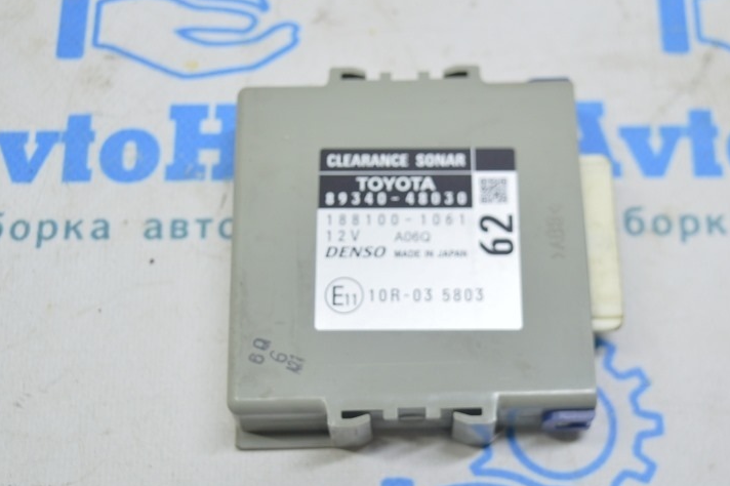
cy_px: 224
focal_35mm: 69
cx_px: 390
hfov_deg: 29.2
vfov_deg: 19.7
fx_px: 1398
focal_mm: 32
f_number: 4.5
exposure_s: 1/40
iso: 400
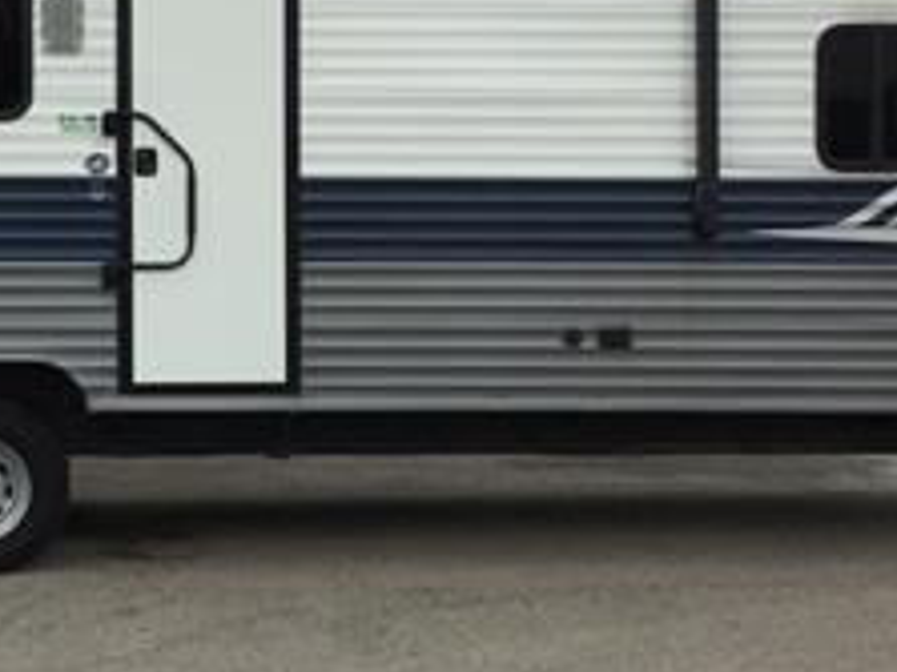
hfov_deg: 21.6
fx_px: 2305
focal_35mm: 89
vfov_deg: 16.5
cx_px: 129
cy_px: 201
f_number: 2.4
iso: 25
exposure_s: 1/652
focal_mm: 3.3
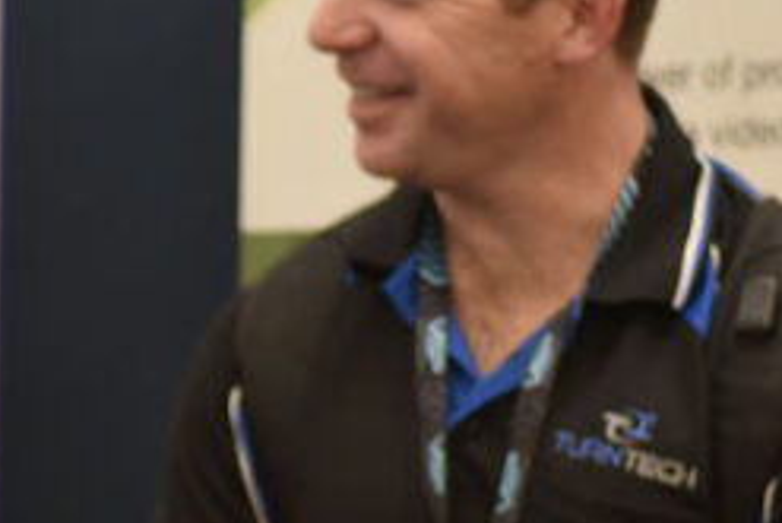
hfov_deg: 5.0
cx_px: -250
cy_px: 643
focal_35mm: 414
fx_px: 8998
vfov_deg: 3.3
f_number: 2.8
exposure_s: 1/125
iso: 2000
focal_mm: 100
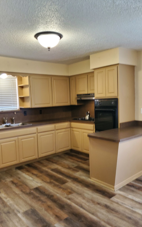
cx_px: 70
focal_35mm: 28
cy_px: 114
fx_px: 173
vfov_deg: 66.5
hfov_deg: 44.5
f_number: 1.5
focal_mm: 4.3
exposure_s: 1/40
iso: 250
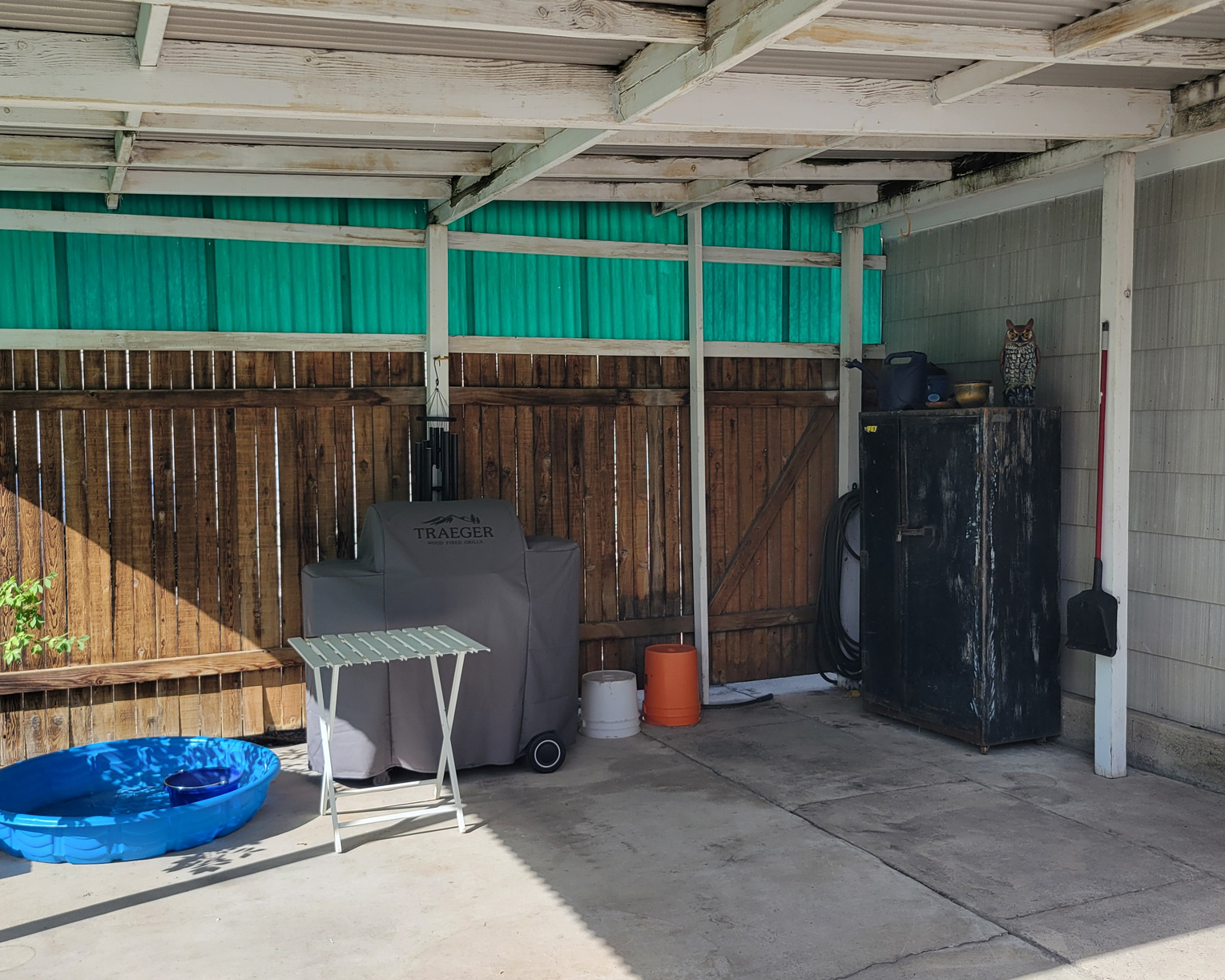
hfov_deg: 52.8
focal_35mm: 34
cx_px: 652
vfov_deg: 43.4
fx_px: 1233
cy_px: 490
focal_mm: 5.4
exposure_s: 1/1047
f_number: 1.8
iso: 40
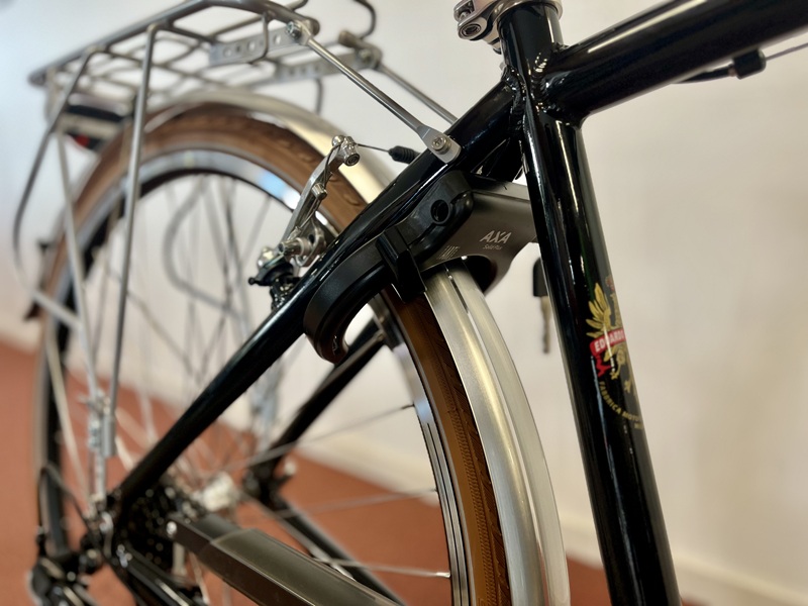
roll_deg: +2.0
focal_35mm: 26
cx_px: 404
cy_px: 303
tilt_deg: -10.8
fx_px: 607
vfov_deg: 53.1
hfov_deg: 67.3
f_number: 1.6
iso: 64
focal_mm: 5.1
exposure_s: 1/50
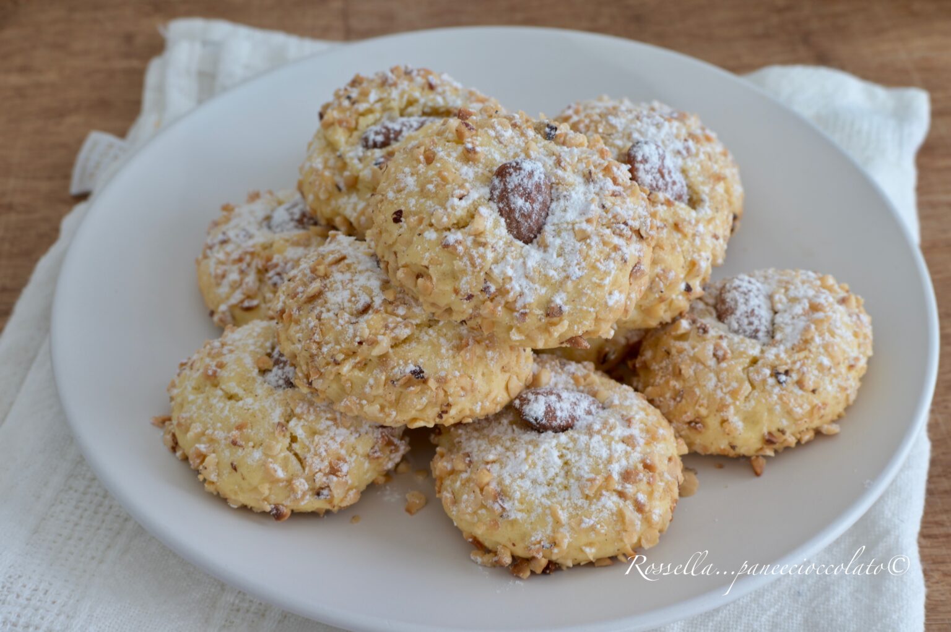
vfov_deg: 26.0
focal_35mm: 52
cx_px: 476
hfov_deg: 38.2
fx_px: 1373
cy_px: 316
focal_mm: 35
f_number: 8
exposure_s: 1
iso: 64
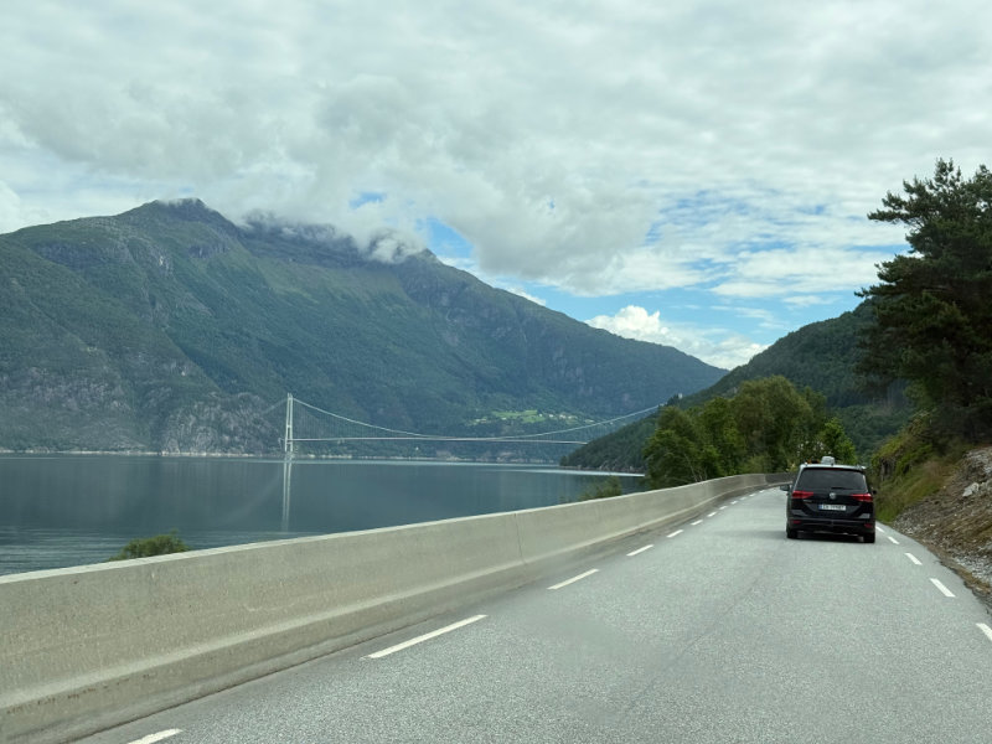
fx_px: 1376
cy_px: 372
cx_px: 496
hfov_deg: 39.7
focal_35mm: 48
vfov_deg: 30.3
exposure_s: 1/2033
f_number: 1.8
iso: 64
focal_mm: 6.8
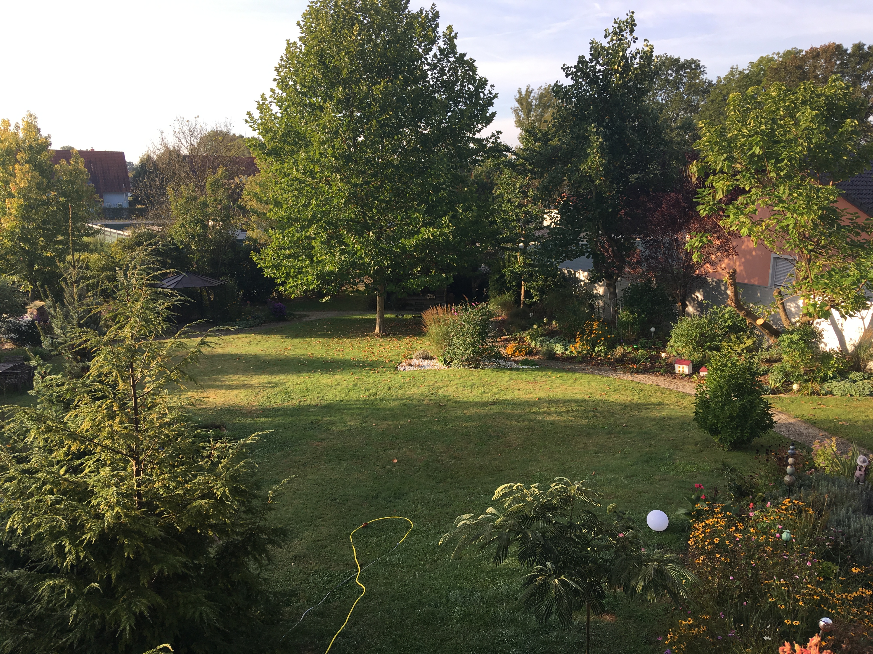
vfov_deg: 48.2
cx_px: 436
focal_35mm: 29
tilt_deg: -11.4
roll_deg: -1.2
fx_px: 731
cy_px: 327
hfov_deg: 61.7
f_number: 2.2
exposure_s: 1/370
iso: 25
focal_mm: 4.15
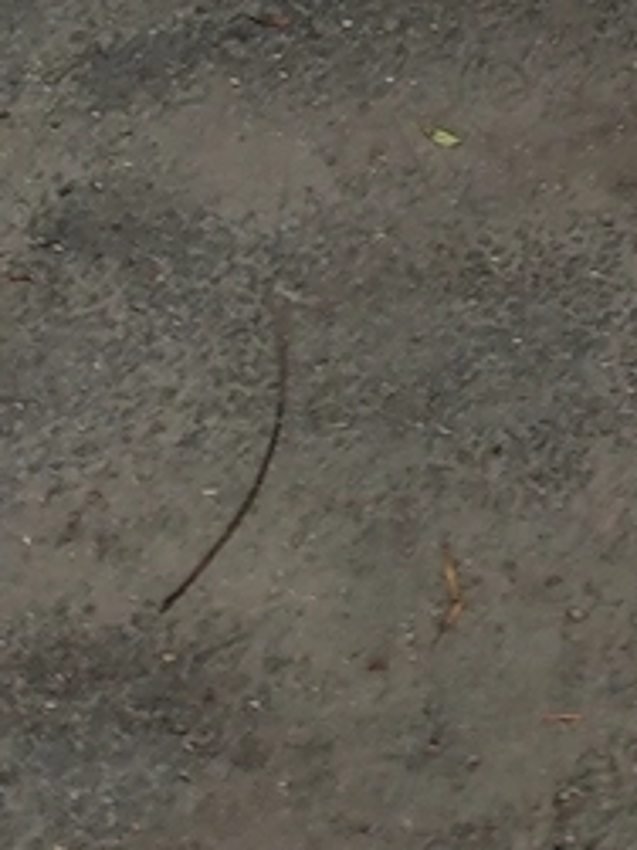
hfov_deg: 10.1
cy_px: -1239
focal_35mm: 133
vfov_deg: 11.8
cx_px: 1379
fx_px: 3266
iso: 67
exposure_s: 1/50
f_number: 1.9
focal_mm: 6.04
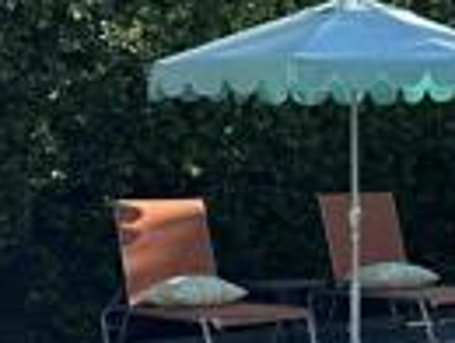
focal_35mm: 118
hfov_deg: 12.6
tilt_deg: +1.9
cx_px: 1116
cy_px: 80
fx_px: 1554
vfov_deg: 12.6
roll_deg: -0.2
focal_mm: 6.86
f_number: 1.78
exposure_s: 1/2252
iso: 80
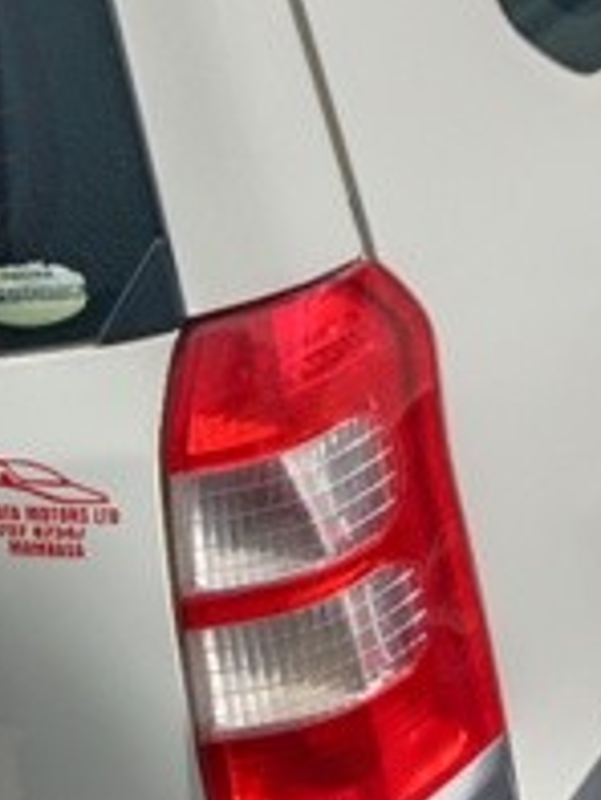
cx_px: 589
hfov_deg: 23.9
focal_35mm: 59
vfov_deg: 32.3
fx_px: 1364
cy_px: 244
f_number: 2.2
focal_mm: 3.65
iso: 101
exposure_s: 1/862
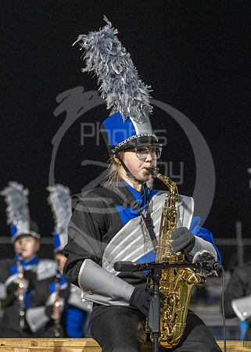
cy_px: 217
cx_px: 173
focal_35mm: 263
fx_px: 2623
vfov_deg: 7.7
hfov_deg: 5.5
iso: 4000
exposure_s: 1/500
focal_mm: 90
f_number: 2.8
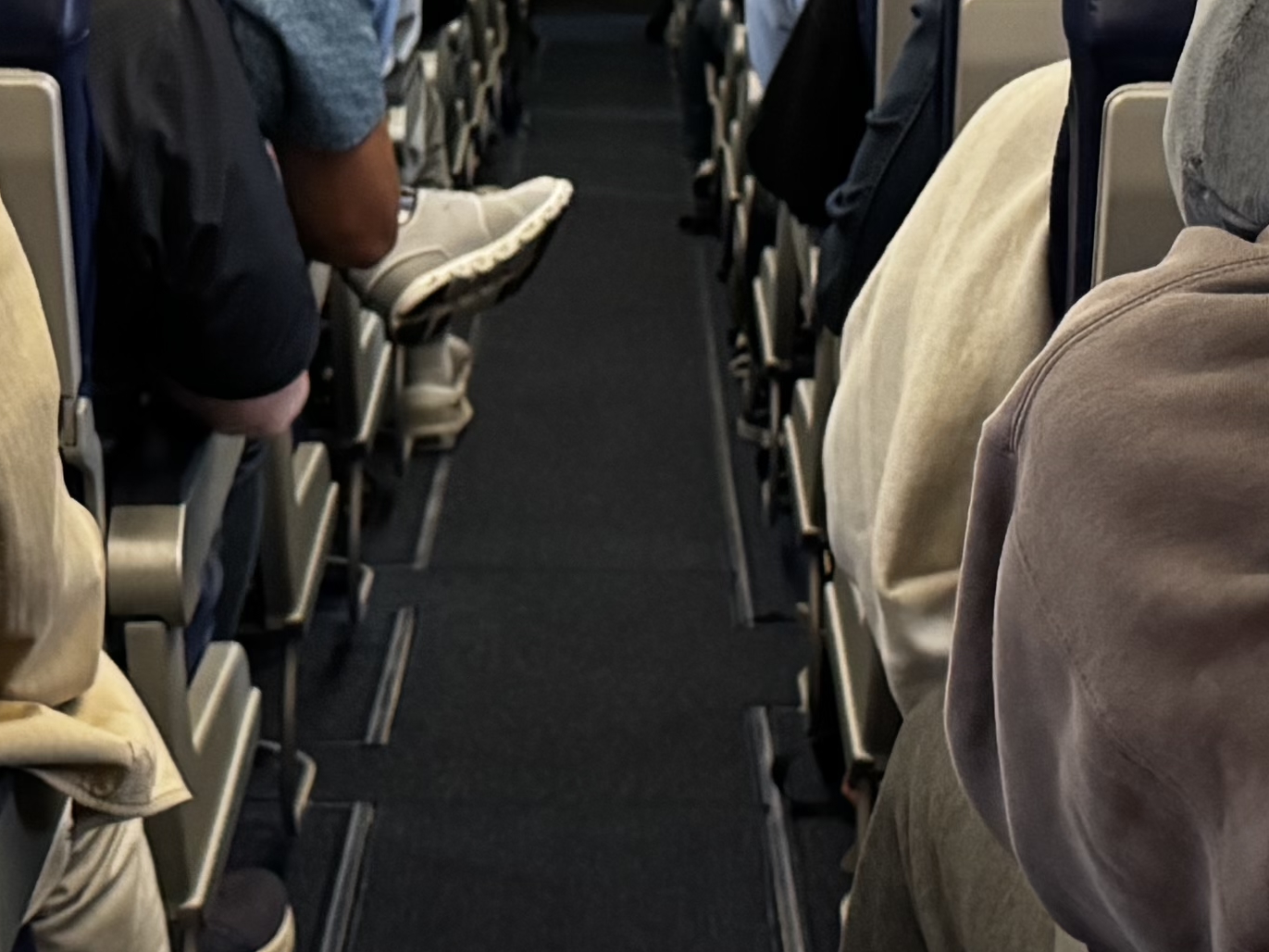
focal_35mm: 100
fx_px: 3666
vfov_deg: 14.7
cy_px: 144
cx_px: 519
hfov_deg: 19.6
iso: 800
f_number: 1.78
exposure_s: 1/48
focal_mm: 6.76
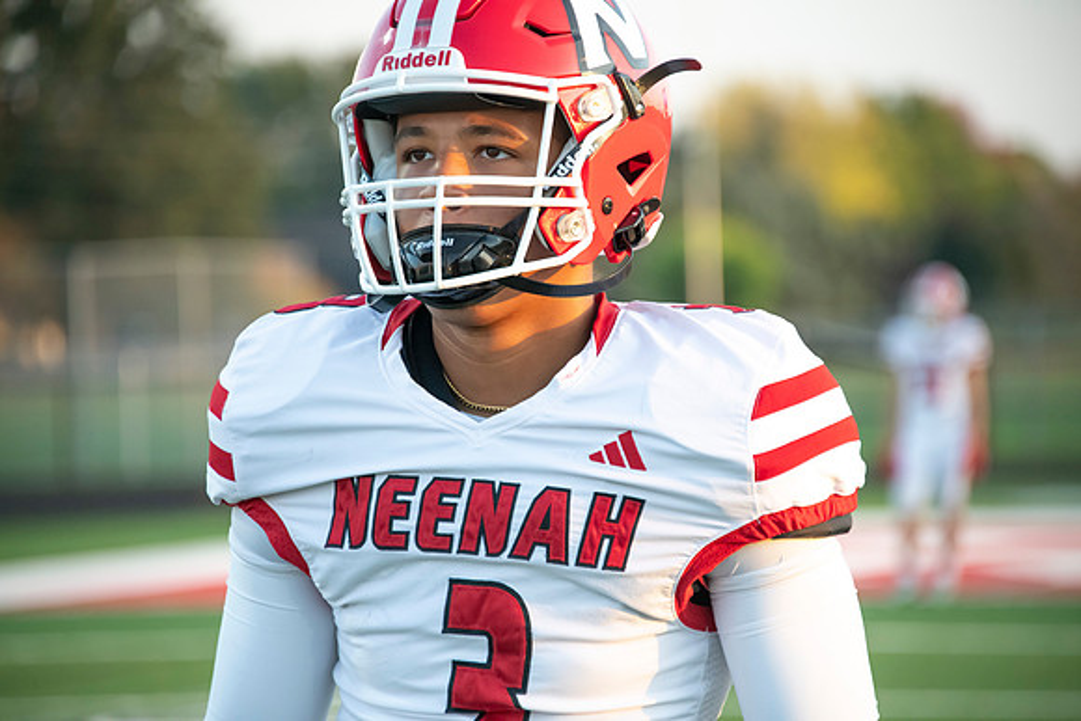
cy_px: 360
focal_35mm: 250
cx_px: 540
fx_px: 7508
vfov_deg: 5.5
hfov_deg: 8.2
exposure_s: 1/800
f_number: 5.6
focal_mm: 250
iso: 2000
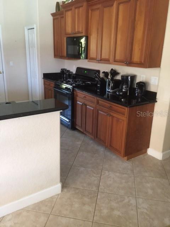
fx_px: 190
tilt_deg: -16.5
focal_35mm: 29
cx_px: 85
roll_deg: -0.6
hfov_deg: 48.2
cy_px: 114
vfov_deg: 61.7
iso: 125
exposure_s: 1/8
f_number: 2.2
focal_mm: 4.15
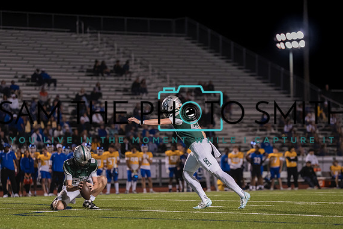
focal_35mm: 180
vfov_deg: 7.6
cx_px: 187
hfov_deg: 11.4
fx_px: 1715
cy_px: 138
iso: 2500
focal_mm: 145
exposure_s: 1/1000
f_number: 2.8
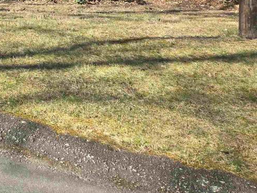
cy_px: -49
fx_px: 445
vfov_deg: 22.2
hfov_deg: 27.7
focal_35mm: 60
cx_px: -61
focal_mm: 5.4
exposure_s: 1/571
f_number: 1.8
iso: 25
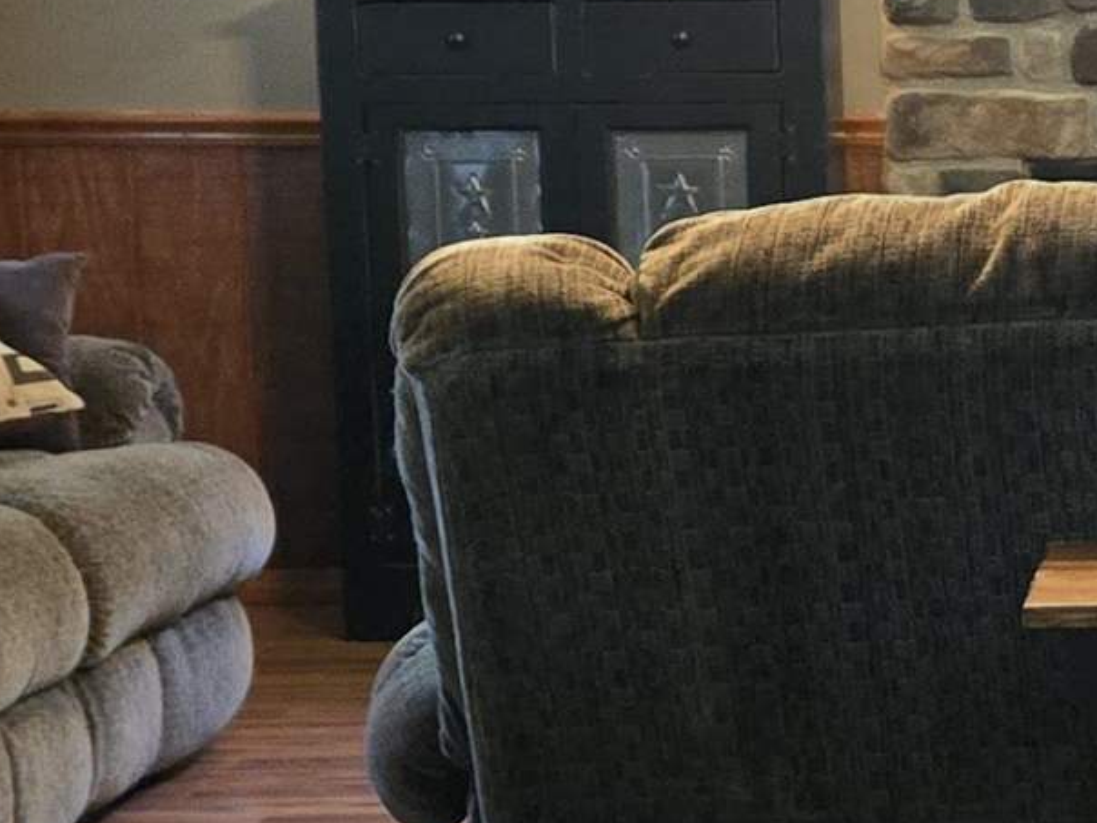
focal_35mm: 117
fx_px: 3708
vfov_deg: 12.7
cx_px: 1308
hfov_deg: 16.2
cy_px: 494
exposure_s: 1/120
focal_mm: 5.4
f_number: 1.8
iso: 1000
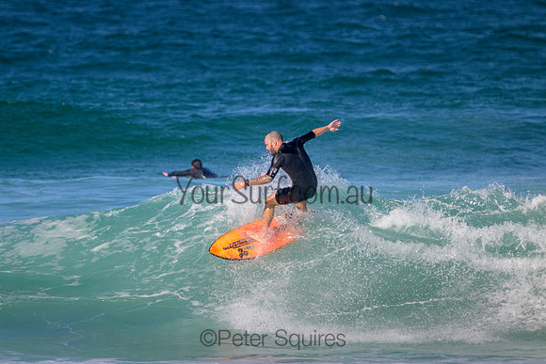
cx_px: 273
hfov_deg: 2.6
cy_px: 182
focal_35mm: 800
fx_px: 12136
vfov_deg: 1.7
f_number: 11
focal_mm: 800
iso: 1250
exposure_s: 1/2000
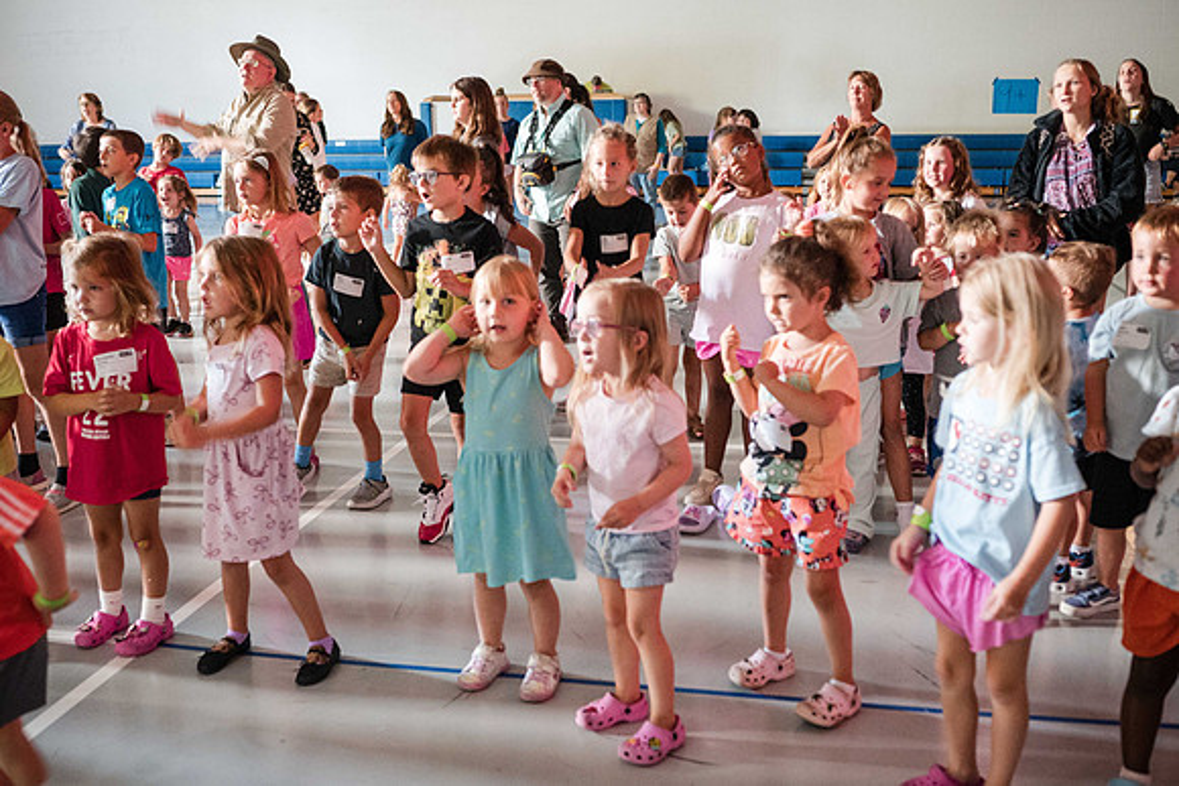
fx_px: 1225
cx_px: 582
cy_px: 389
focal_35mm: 37
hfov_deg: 51.4
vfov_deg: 35.6
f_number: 2.8
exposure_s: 1/60
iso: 11400
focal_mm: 35
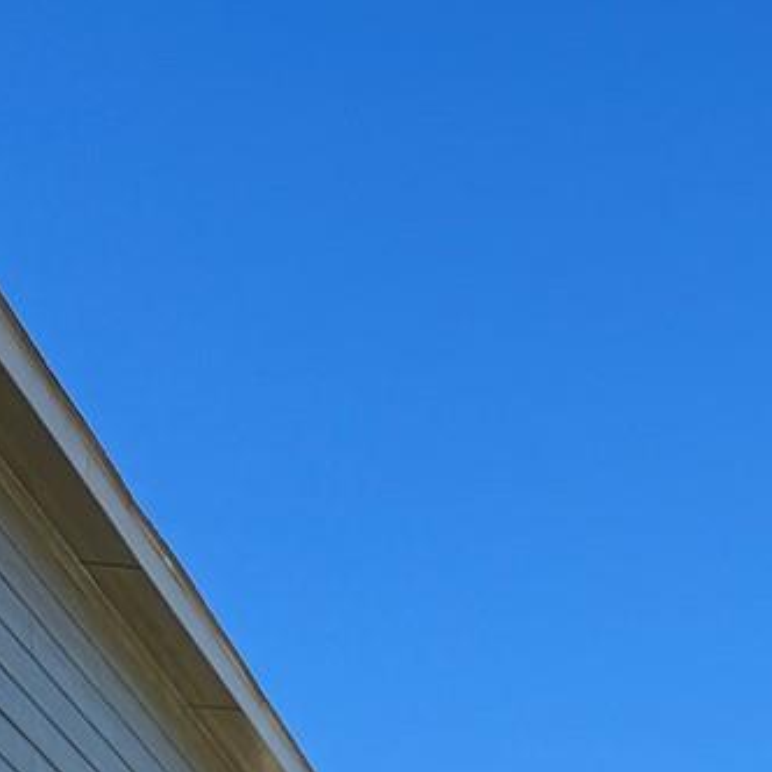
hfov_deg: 11.0
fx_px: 3305
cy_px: 1670
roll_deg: +0.4
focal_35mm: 131
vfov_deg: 11.6
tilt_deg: -0.6
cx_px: 1925
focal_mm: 6.86
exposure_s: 1/4310
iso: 80
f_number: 1.78
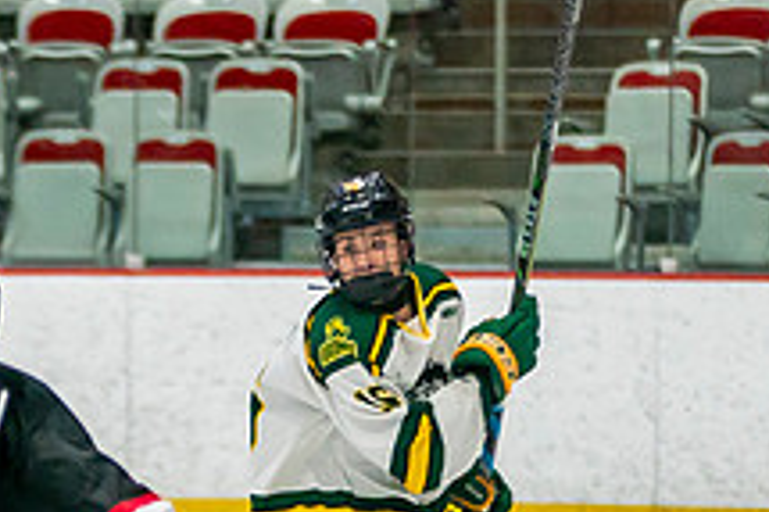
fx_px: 14557
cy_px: 690
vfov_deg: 2.0
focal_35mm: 682
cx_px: 21
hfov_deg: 3.0
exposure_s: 1/640
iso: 800
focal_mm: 125
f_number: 2.8
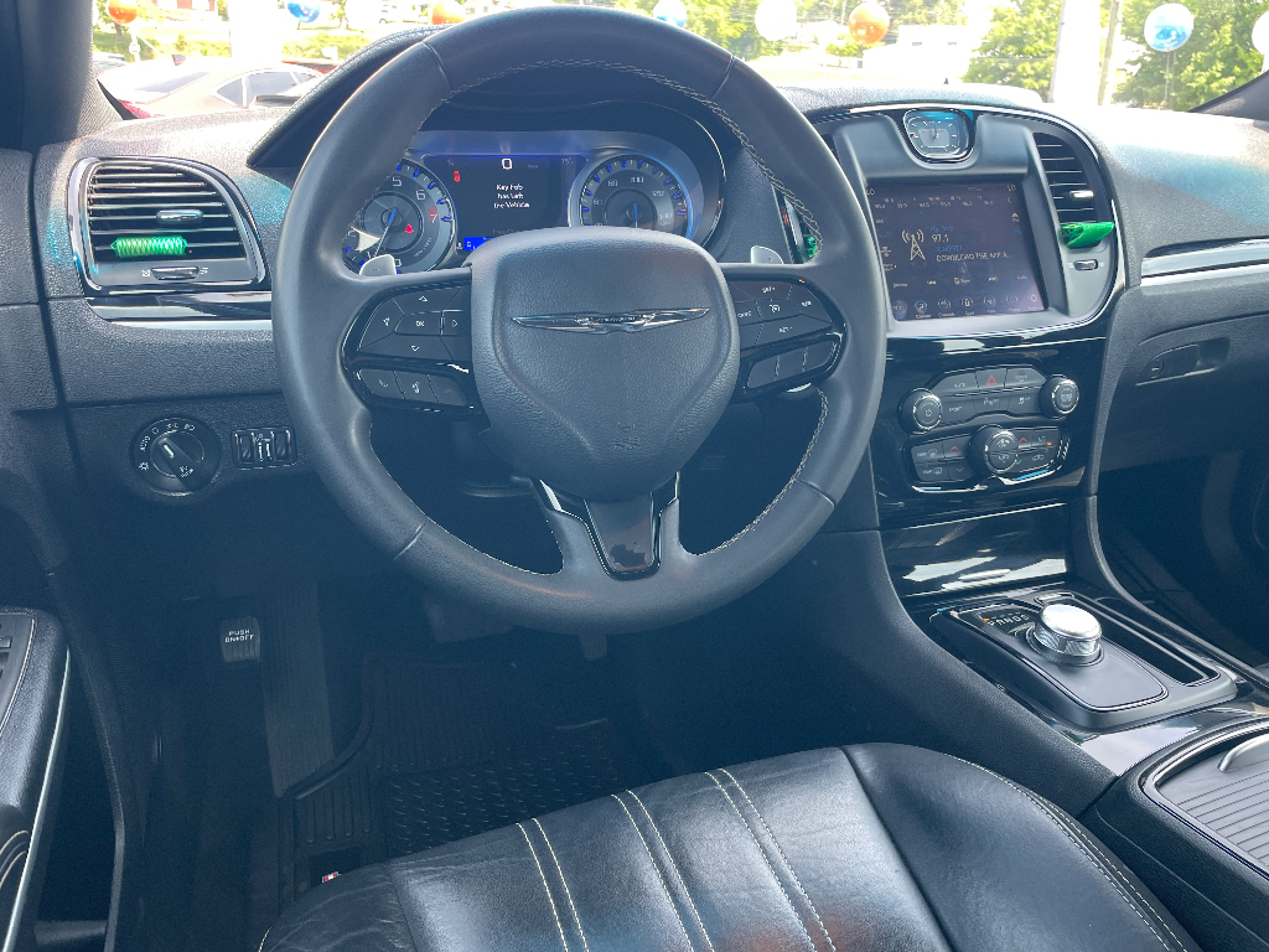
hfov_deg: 67.3
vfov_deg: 53.1
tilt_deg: -19.5
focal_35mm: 26
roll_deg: +0.0
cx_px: 634
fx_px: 953
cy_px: 476
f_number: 1.6
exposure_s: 1/121
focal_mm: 4.2
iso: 80
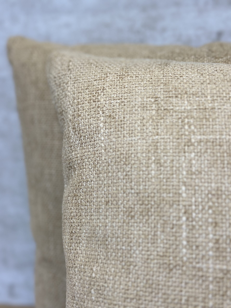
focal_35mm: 48
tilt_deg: -16.3
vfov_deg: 39.7
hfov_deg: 30.3
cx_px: 116
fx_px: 427
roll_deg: +2.2
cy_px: 154
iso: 80
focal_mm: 6.86
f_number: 1.78
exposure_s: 1/238
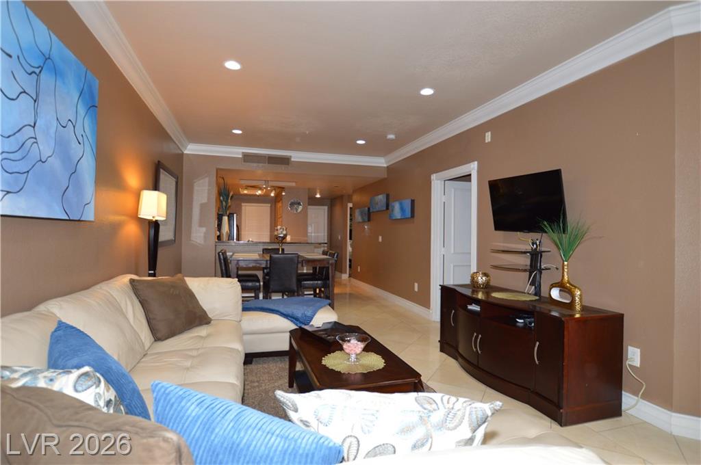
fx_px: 350
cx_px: 350
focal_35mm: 18
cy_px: 232
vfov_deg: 67.2
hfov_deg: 90.1
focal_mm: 12
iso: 400
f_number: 4
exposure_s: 1/60
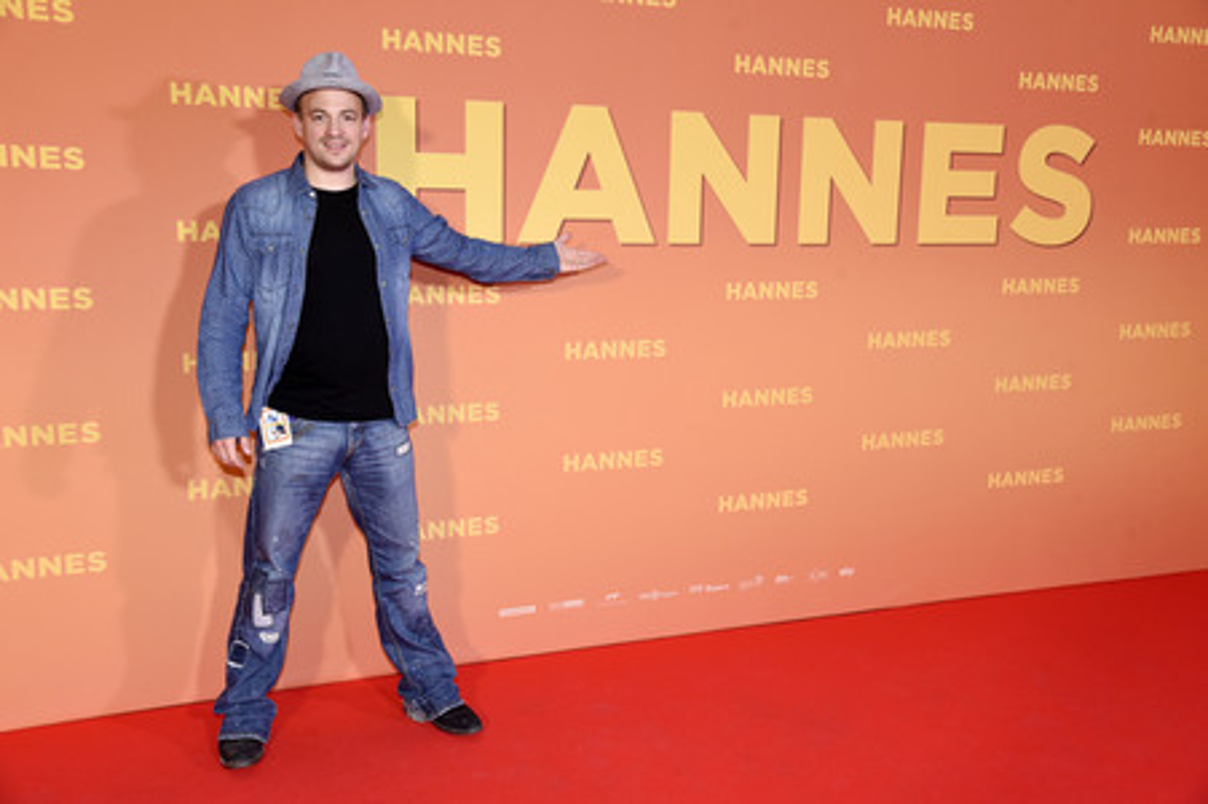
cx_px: 604
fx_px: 1274
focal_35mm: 38
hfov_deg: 50.7
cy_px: 402
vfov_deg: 35.0
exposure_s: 1/80
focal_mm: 38
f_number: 6.3
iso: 1600
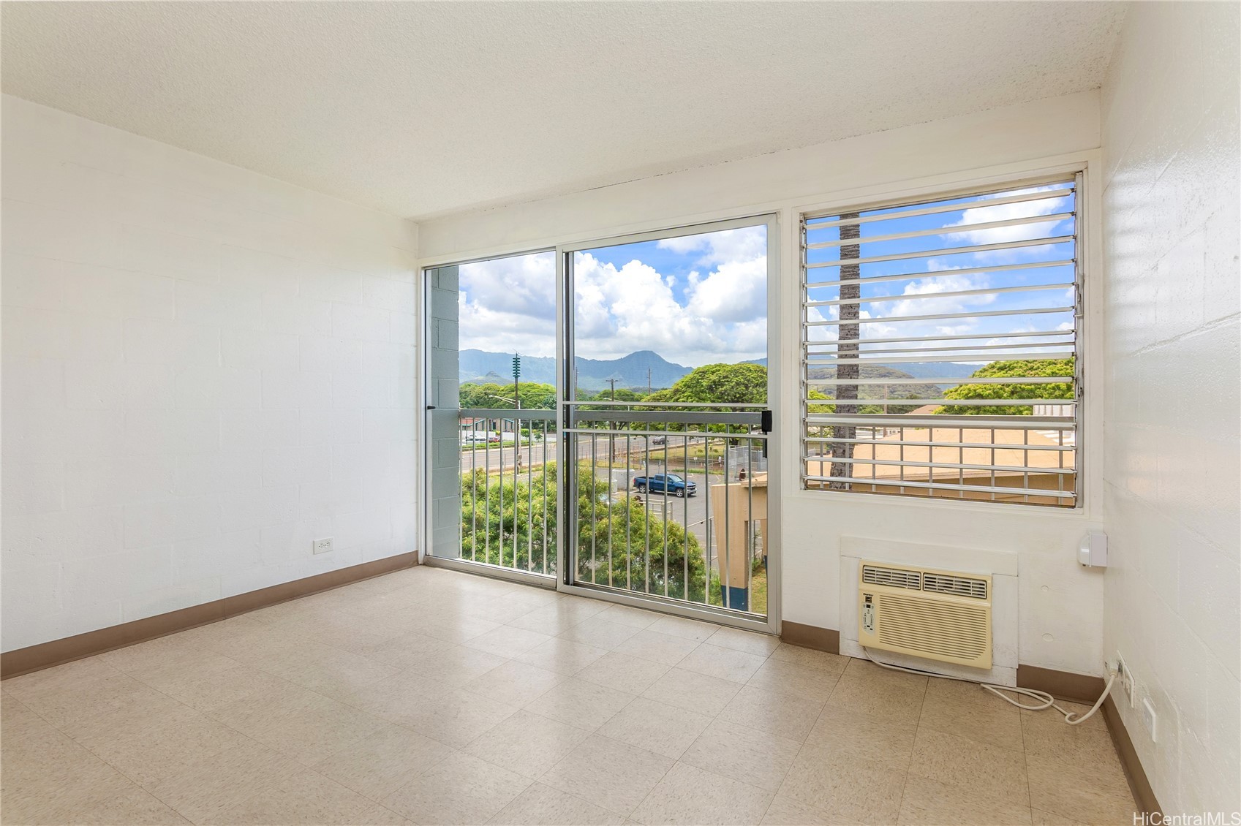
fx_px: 620
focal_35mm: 18
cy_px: 413
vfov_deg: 67.3
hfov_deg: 90.0
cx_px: 620
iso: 125
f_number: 8
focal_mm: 12
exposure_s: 1/125
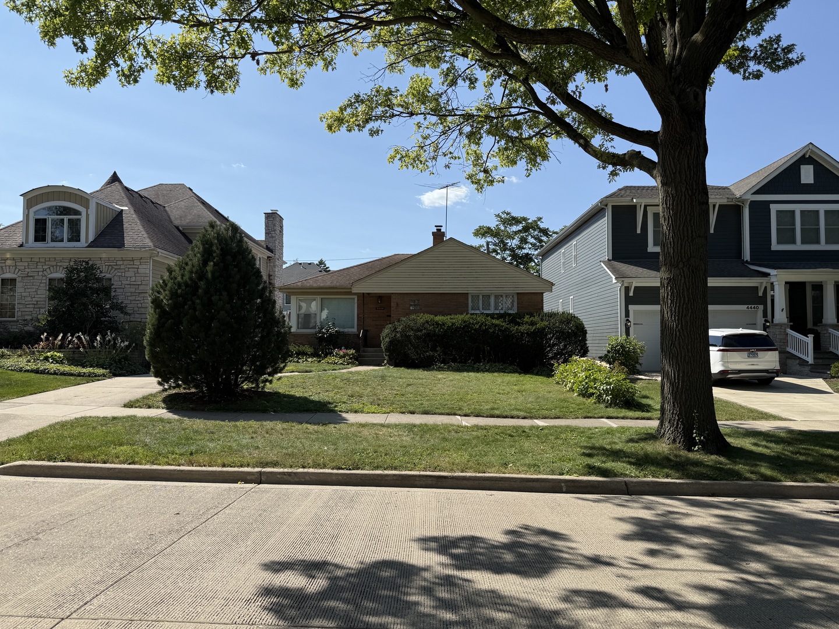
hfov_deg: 71.6
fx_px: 582
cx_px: 420
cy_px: 314
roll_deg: -0.3
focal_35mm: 24
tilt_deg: +3.2
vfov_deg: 56.8
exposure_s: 1/4975
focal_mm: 6.76
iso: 80
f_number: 1.78
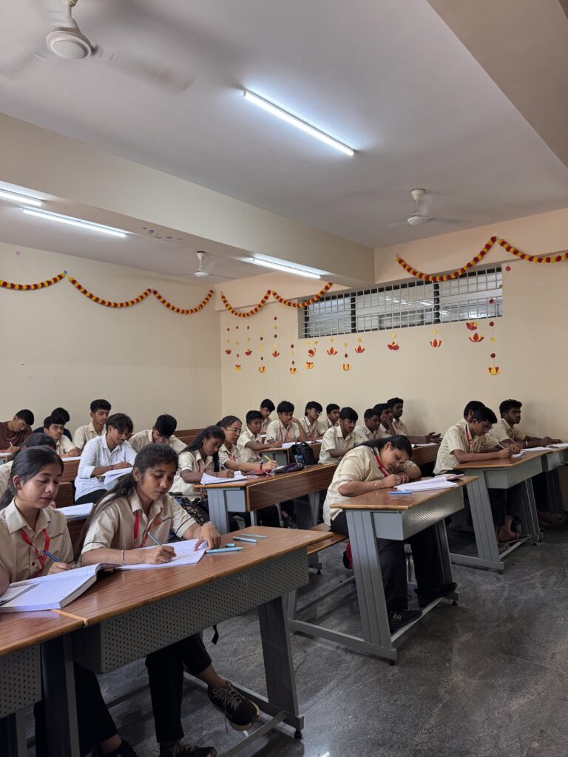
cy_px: 378
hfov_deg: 56.8
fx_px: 525
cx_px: 284
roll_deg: +0.3
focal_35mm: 24
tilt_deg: +1.0
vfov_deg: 71.6
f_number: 1.78
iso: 200
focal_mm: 6.76
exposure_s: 1/100
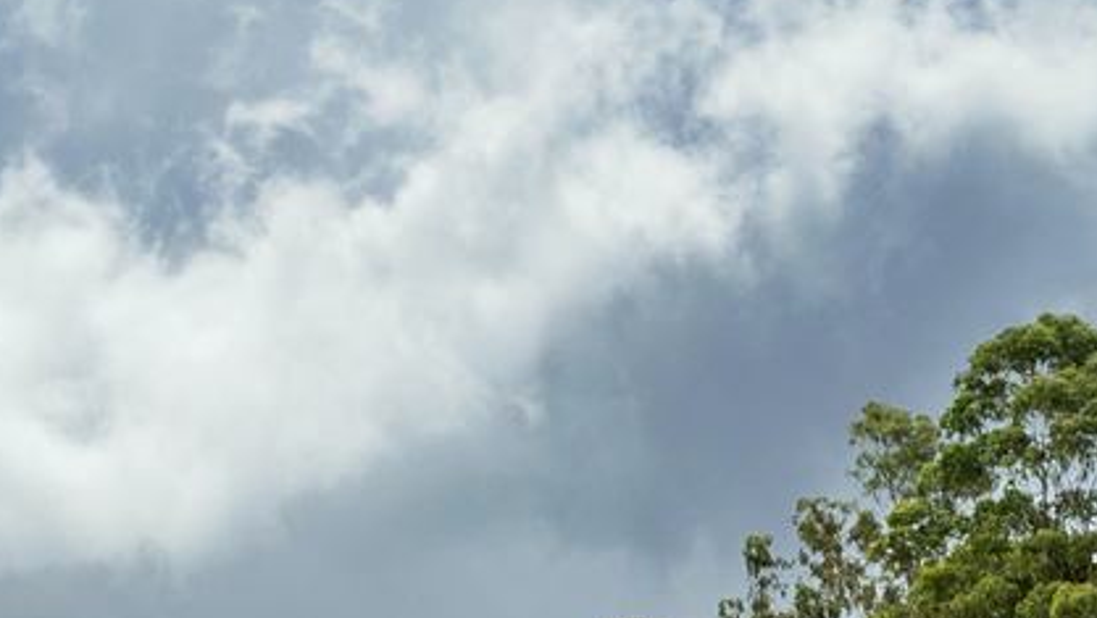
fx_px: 5384
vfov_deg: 6.4
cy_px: 1283
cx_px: 781
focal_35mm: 185
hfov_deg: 11.6
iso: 100
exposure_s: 1/125
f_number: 8
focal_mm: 46
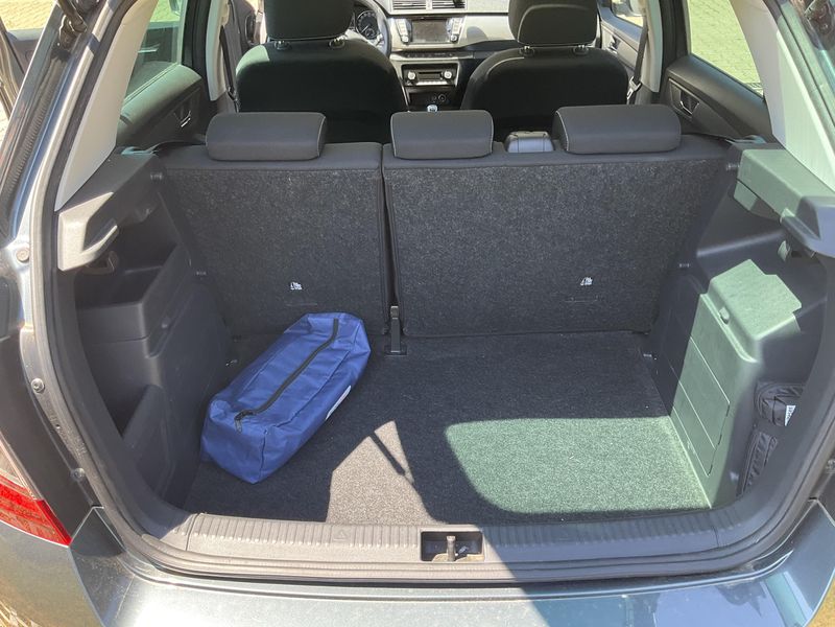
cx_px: 418
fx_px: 700
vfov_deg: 48.2
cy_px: 314
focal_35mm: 29
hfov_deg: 61.7
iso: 40
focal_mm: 3
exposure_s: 1/122
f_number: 1.8
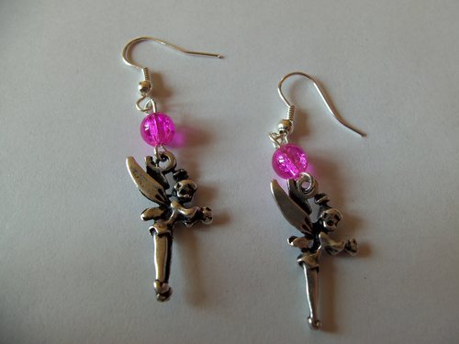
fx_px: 385
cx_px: 230
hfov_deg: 61.7
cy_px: 172
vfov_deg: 48.2
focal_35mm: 29
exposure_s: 1/100
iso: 80
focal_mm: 5.2
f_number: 3.4
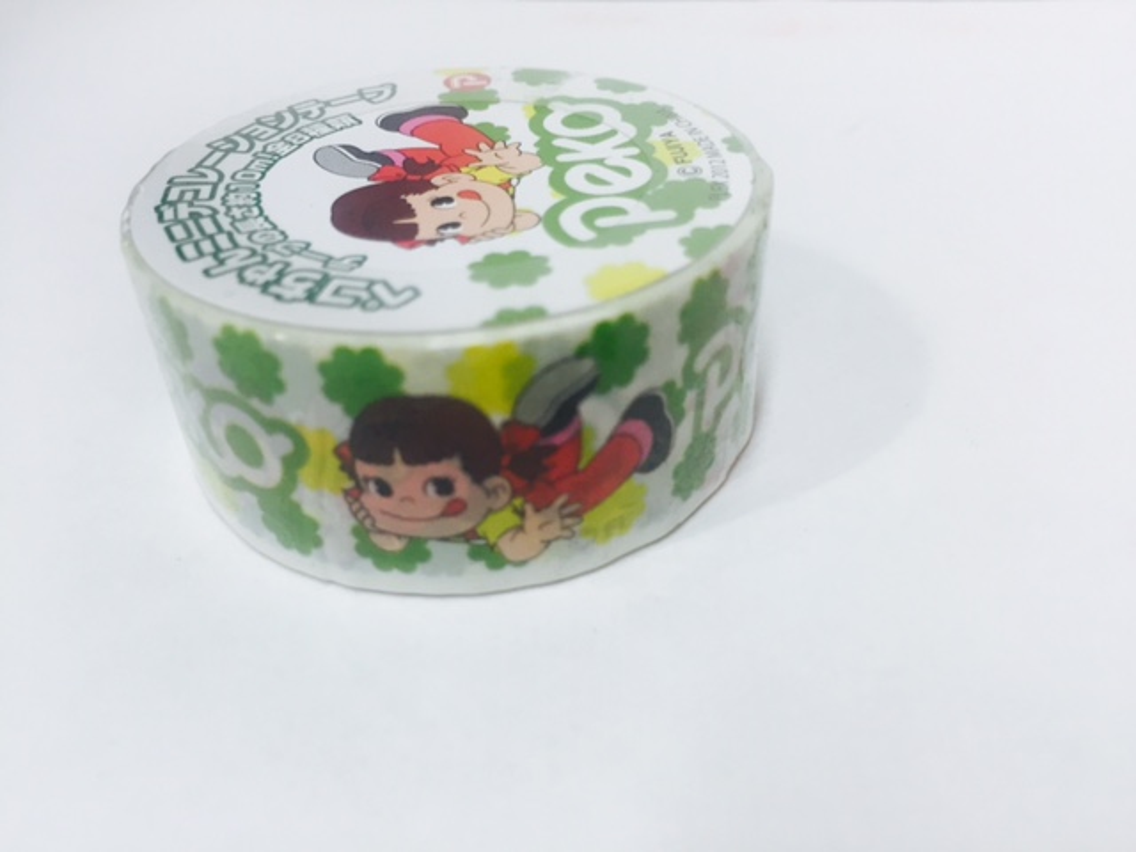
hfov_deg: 61.7
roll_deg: -1.1
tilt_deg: -36.6
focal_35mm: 29
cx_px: 568
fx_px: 952
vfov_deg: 48.2
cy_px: 426
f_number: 2.2
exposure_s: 1/33
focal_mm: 4.15
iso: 40
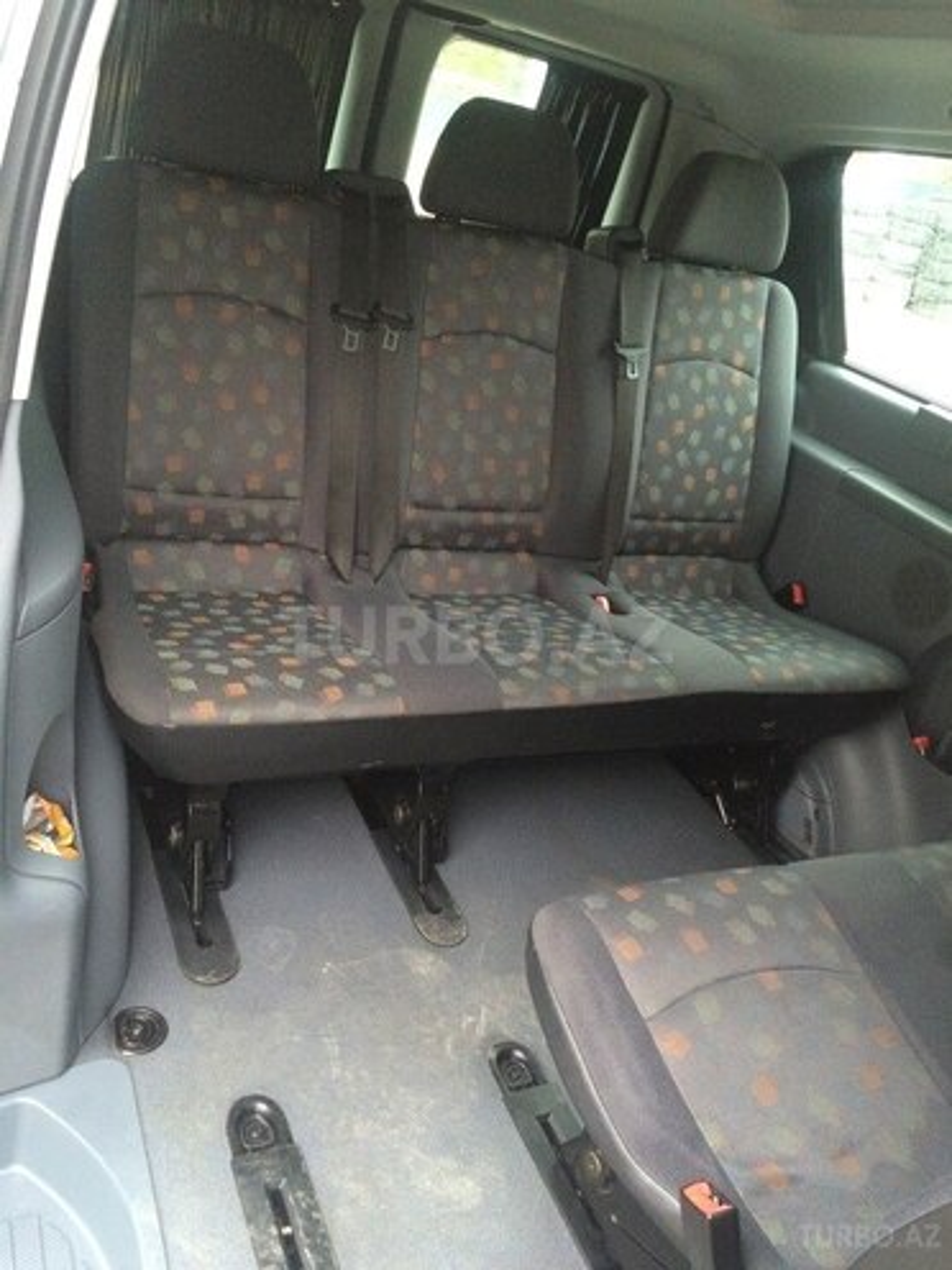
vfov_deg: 61.7
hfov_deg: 48.2
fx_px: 1063
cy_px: 635
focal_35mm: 29
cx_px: 476
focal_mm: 4.15
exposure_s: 1/33
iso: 250
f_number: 2.2
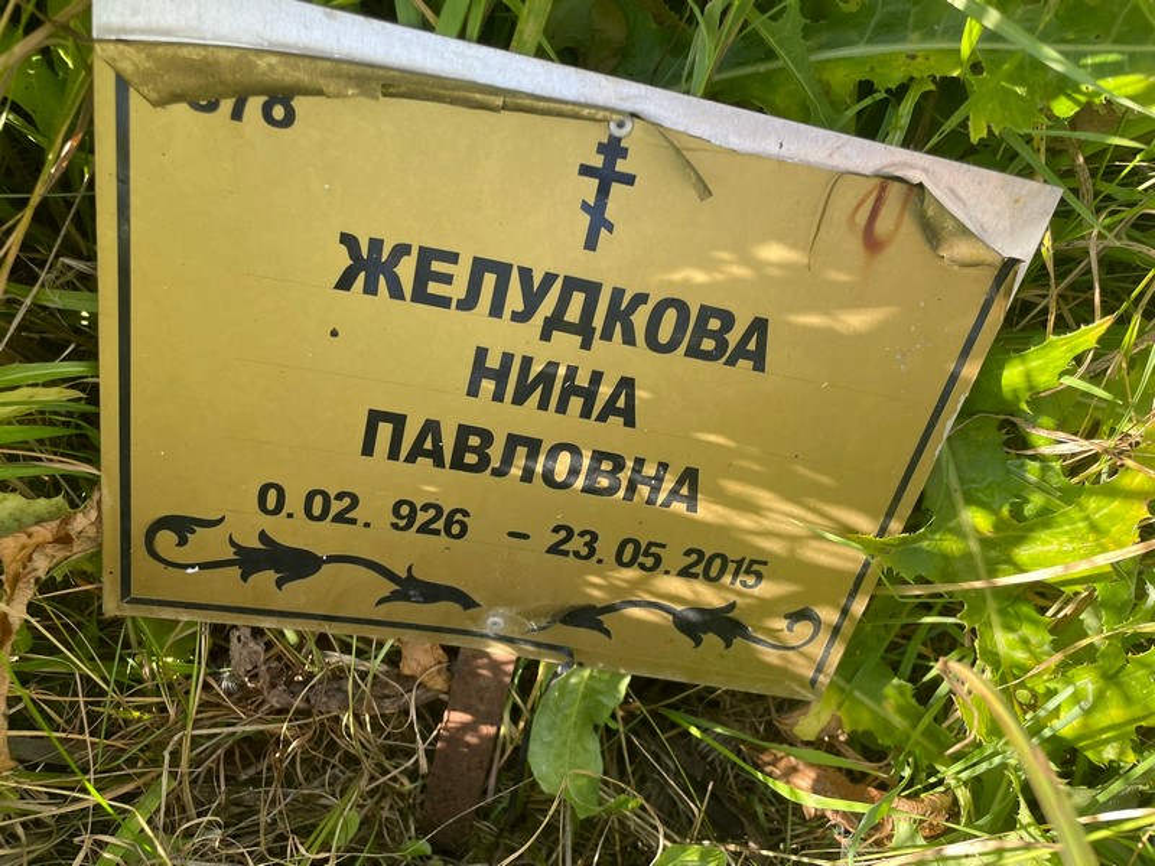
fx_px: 868
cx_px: 578
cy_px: 433
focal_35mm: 26
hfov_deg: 67.3
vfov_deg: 53.1
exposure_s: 1/258
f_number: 1.6
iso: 32
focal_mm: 4.2
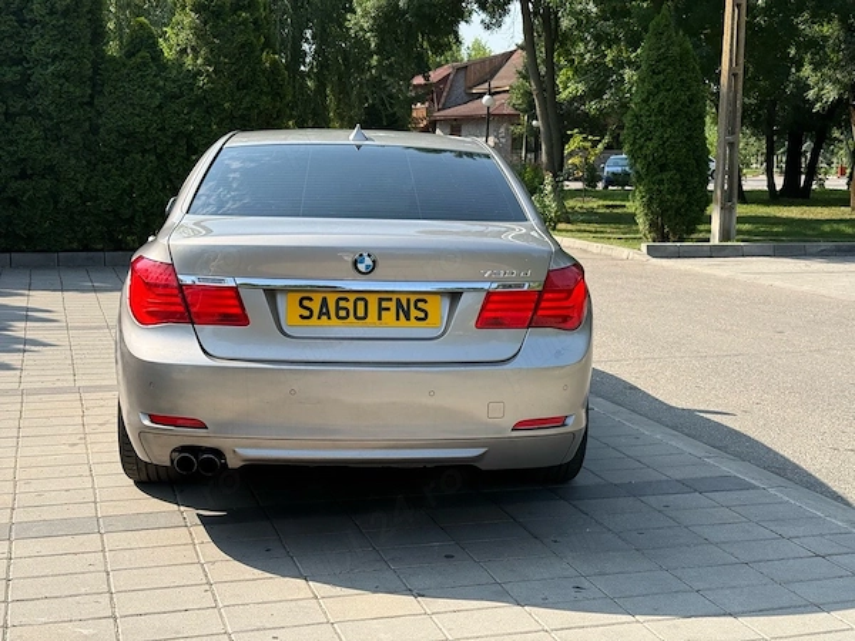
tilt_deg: -7.4
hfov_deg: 39.7
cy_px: 320
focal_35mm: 48
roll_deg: -0.6
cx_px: 428
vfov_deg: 30.3
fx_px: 1186
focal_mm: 6.76
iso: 100
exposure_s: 1/3096
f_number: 1.78
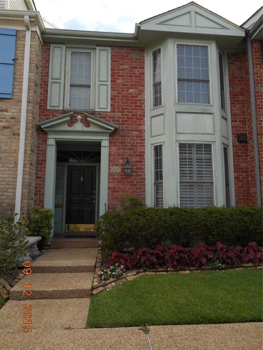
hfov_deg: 53.1
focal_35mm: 26
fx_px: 263
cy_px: 175
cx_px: 132
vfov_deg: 67.3
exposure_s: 1/320
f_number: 3.4
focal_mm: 4.7
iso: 80
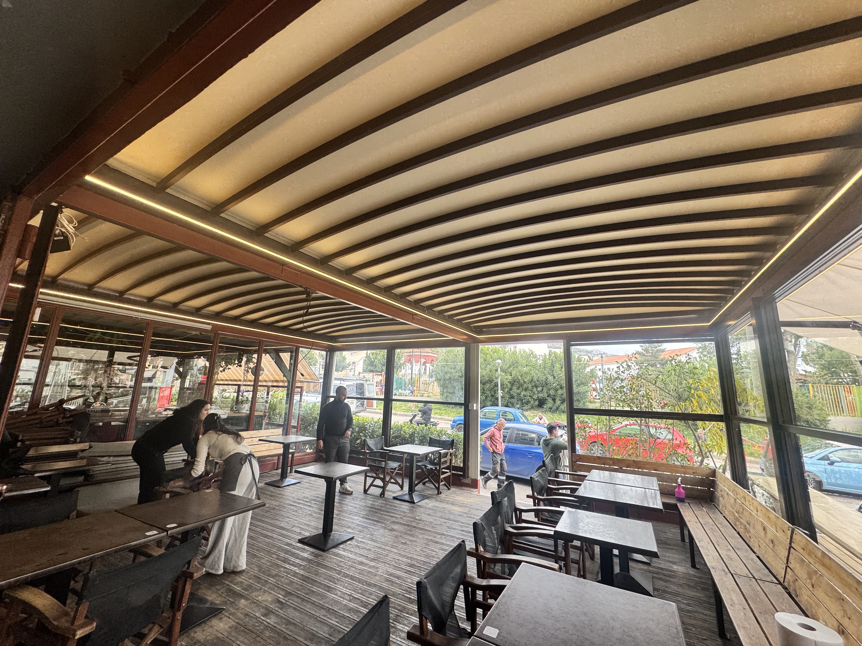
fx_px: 349
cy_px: 323
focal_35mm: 14
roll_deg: -2.0
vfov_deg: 85.7
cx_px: 431
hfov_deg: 102.1
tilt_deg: +12.0
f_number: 2.2
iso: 80
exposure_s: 1/99
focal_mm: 2.22
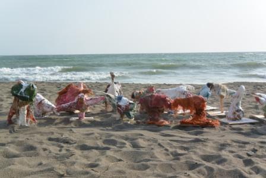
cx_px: 133
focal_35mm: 51
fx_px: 377
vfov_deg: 26.5
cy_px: 89
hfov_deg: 38.9
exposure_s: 1/1000
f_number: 5.6
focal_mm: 19.2
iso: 160
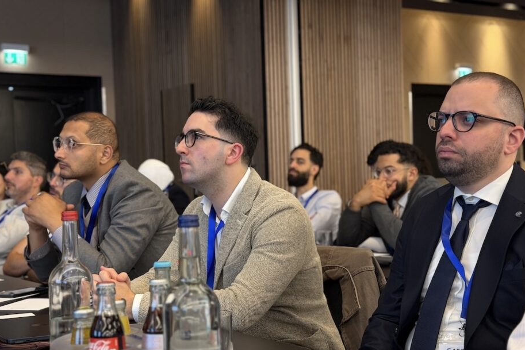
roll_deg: +1.7
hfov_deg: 35.6
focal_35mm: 56
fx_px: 817
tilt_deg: -0.3
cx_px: 242
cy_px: 184
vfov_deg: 24.2
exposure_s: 1/50
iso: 250
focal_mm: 6.76
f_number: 1.78
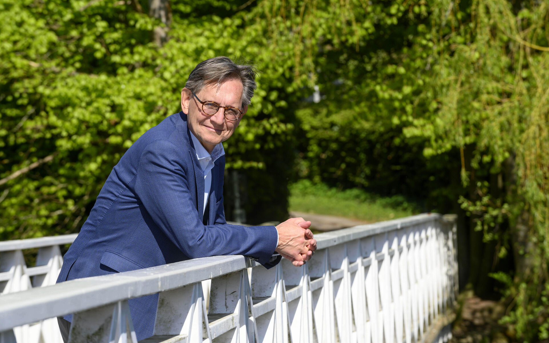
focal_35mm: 204
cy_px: 172
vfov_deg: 6.4
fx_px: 3052
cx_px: 274
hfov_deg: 10.3
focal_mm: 200
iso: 200
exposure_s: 1/320
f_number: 13
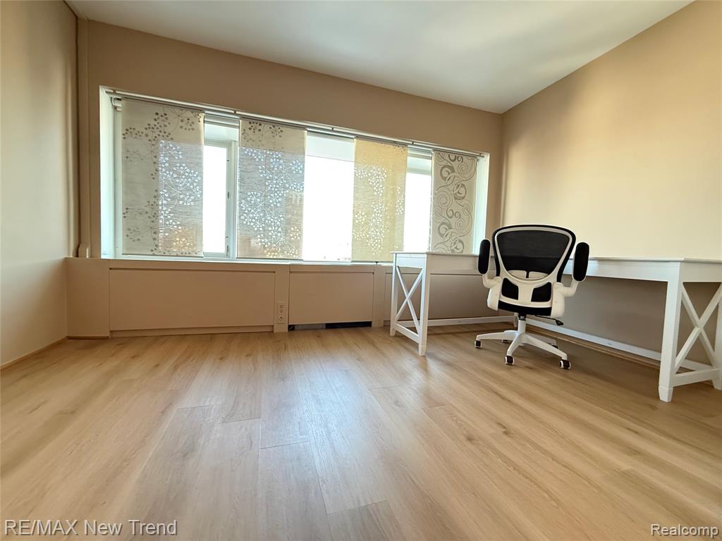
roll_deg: -2.0
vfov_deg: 85.7
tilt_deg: -0.8
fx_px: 292
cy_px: 270
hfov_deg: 102.1
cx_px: 361
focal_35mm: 14
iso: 640
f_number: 2.2
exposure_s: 1/60
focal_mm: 2.22
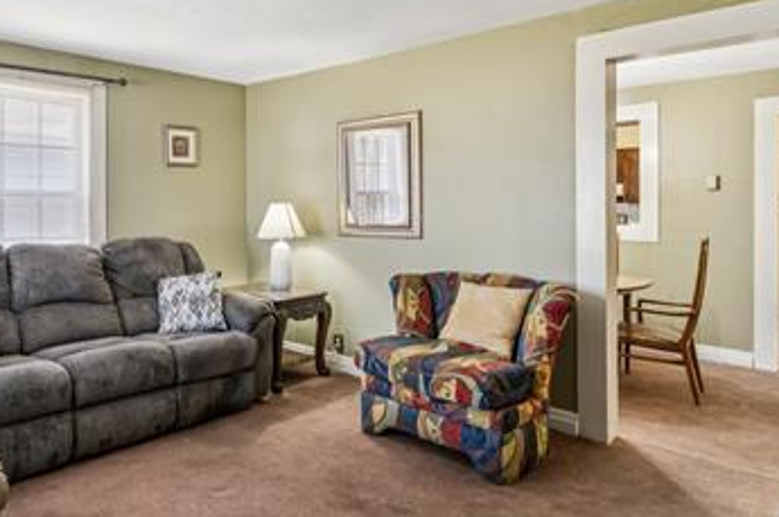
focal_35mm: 26
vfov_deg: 49.1
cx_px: 244
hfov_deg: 67.1
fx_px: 562
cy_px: 205
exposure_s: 1/6
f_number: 13
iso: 640
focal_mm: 14
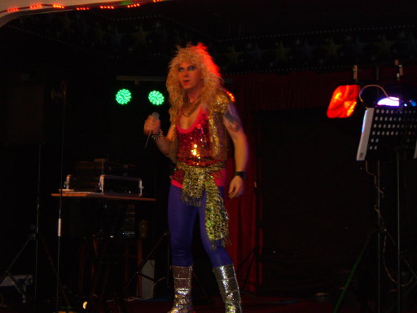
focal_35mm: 80
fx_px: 964
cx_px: 208
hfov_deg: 24.4
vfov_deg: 18.4
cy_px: 156
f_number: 4
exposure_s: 1/50
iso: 200
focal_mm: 16.7
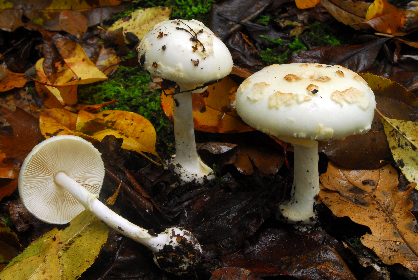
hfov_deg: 26.0
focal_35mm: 78
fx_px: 907
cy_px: 140
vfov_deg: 17.5
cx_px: 209
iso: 400
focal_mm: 52
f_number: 18
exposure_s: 1
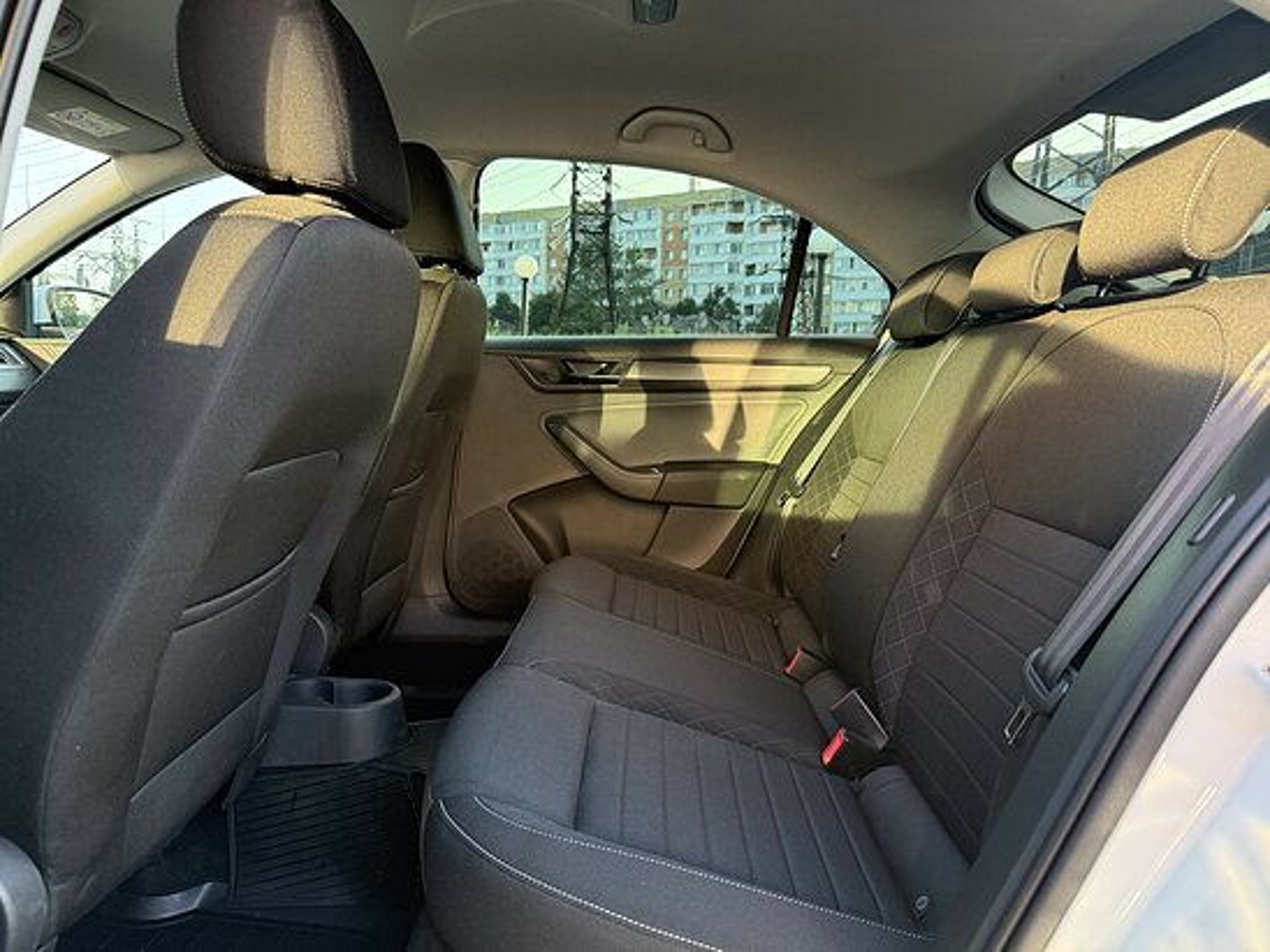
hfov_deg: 71.6
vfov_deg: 56.8
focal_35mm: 24
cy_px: 476
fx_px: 881
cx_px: 635
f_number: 1.78
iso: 200
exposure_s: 1/183
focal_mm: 6.76
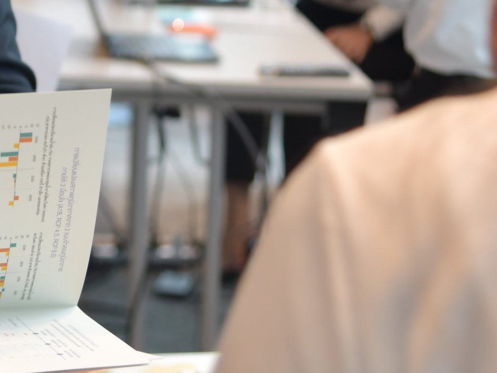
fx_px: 2742
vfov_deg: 7.7
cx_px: -70
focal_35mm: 191
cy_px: -106
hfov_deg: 10.2
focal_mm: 50
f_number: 4
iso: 400
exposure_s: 1/200
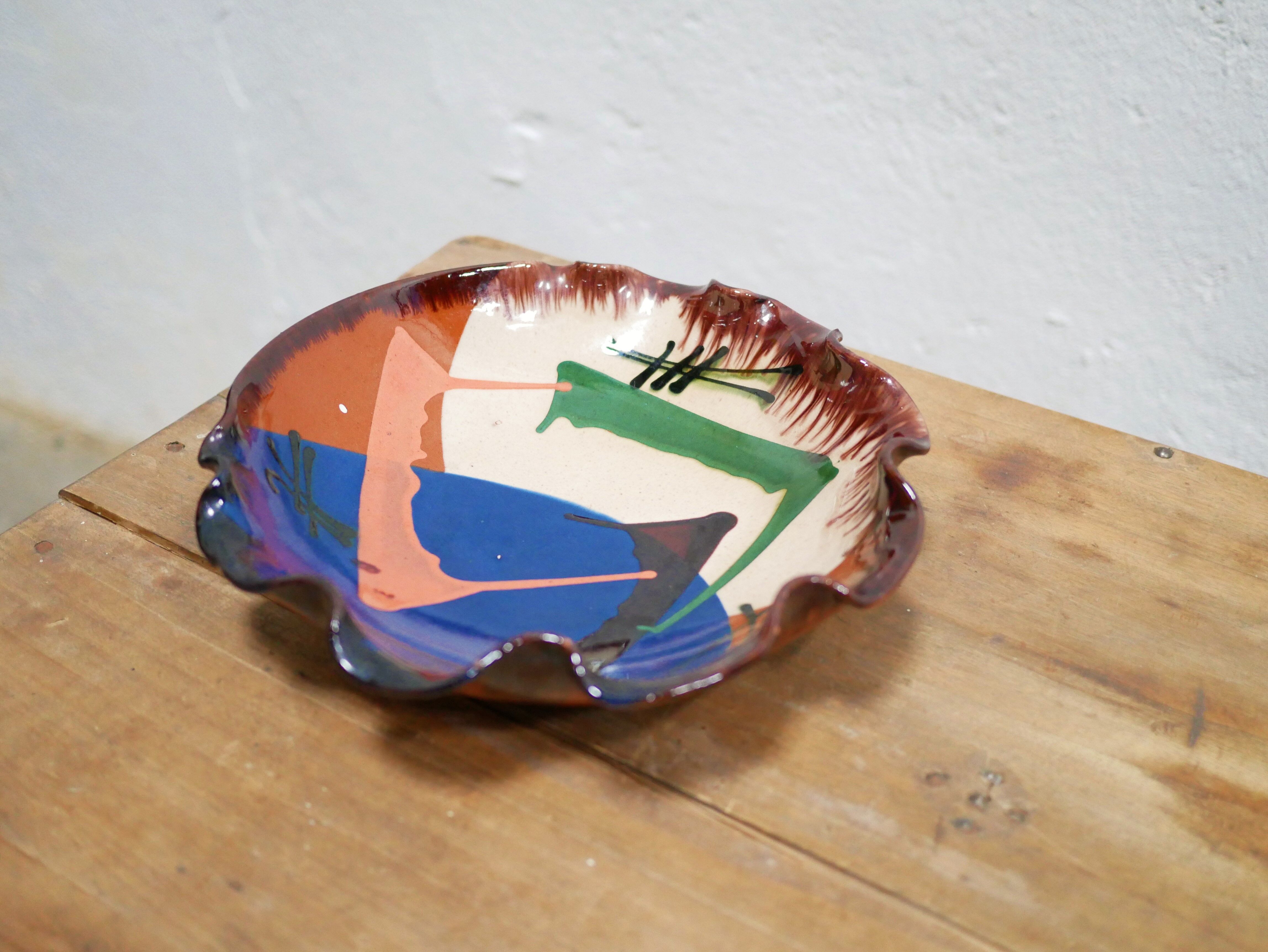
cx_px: 634
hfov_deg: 46.8
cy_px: 476
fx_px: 1466
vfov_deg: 36.0
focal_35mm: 40
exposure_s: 1/60
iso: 2000
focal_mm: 20
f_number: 1.7
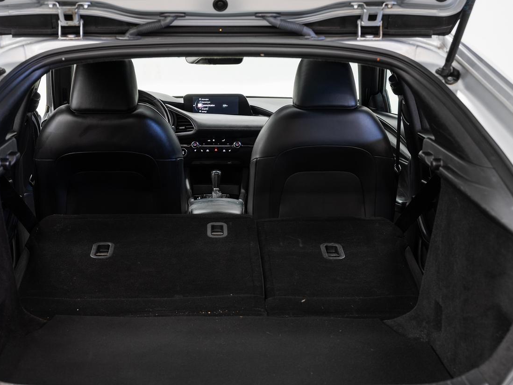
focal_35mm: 56
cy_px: 191
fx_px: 830
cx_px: 221
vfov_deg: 26.1
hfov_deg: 34.3
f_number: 5.6
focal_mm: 44.4
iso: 100
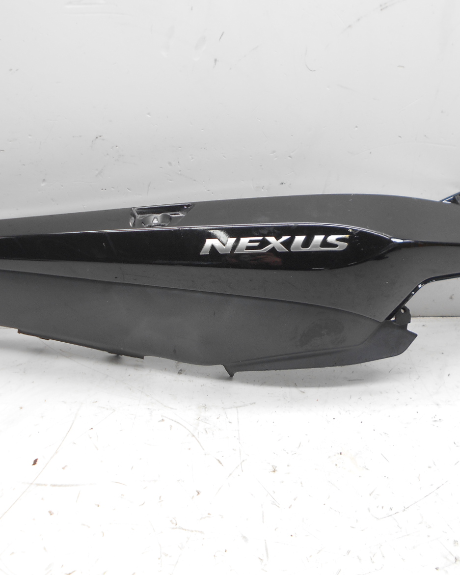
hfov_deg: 37.3
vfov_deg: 45.8
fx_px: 681
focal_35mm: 40
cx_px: 216
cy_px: 281
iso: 80
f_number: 3.4
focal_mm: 5.1
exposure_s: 1/30
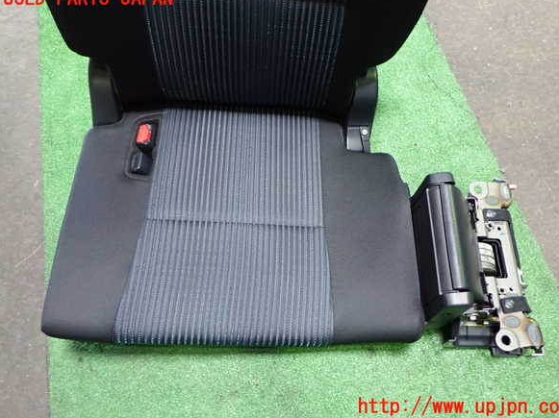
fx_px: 500
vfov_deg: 45.4
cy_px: 203
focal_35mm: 31
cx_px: 287
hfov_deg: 58.4
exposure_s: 1/30
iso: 320
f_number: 2.3
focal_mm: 5.4
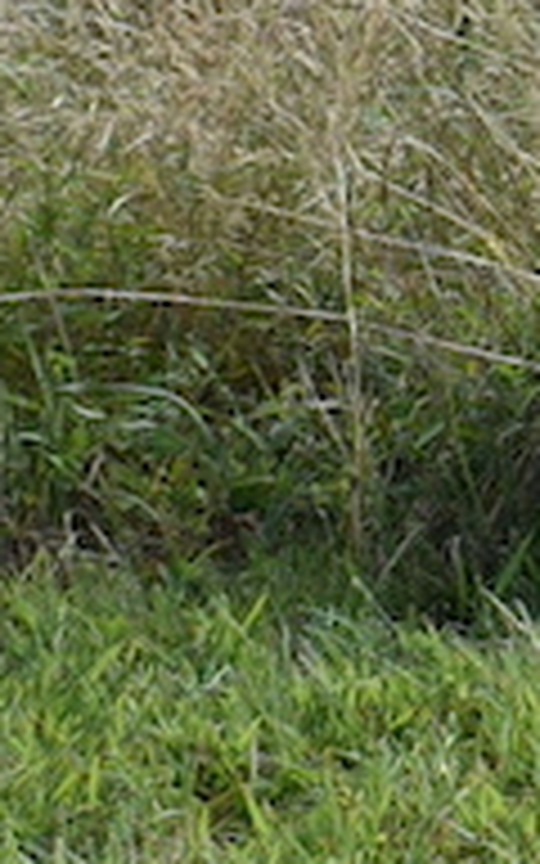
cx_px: 1809
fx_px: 7182
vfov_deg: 6.8
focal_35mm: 305
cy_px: -344
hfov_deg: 4.1
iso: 400
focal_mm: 24
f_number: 5.6
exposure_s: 1/1250
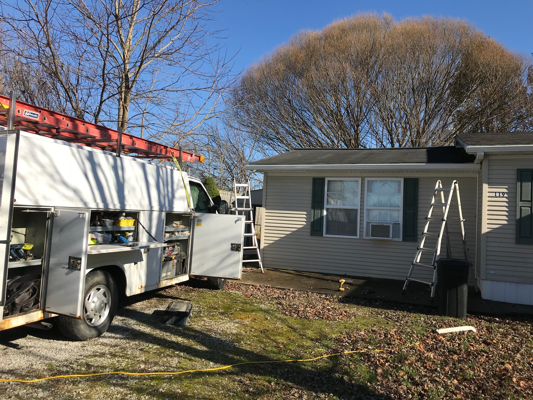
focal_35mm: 28
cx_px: 266
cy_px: 200
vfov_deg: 49.7
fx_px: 431
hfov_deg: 63.4
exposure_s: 1/2037
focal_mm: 3.99
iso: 20
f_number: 1.8
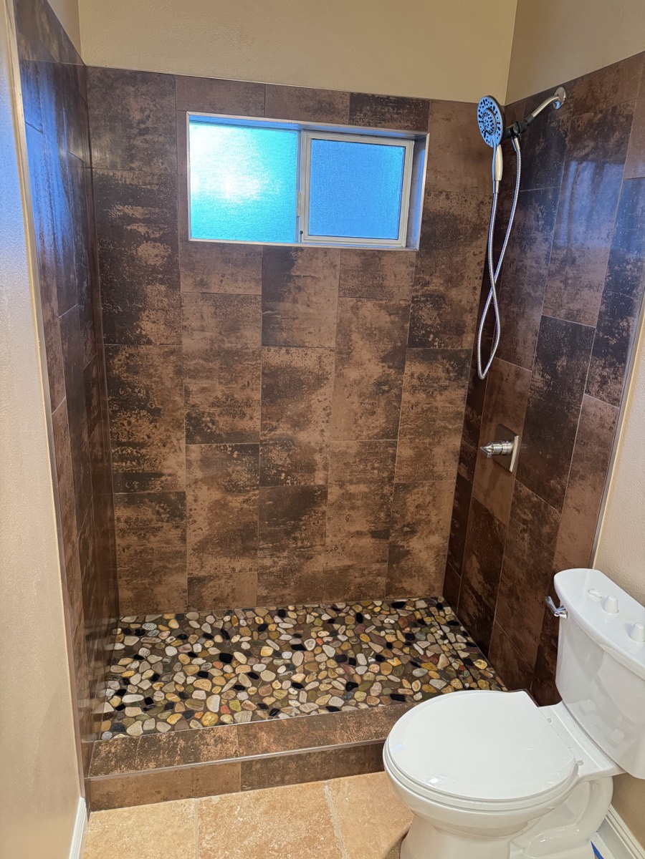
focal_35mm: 24
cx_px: 322
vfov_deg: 71.6
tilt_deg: -18.0
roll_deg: -2.3
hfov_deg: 56.8
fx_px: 596
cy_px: 430
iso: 800
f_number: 1.78
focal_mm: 6.76
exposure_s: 1/40
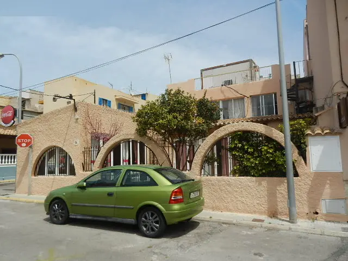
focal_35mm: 25
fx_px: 251
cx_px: 174
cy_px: 130
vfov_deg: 54.9
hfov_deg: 69.4
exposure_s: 1/640
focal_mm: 4.5
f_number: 6.4
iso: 125
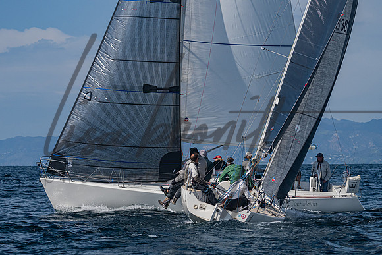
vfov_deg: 7.8
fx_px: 1867
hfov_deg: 11.7
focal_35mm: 176
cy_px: 136
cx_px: 196
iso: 320
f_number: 6.3
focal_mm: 135
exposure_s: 1/5000
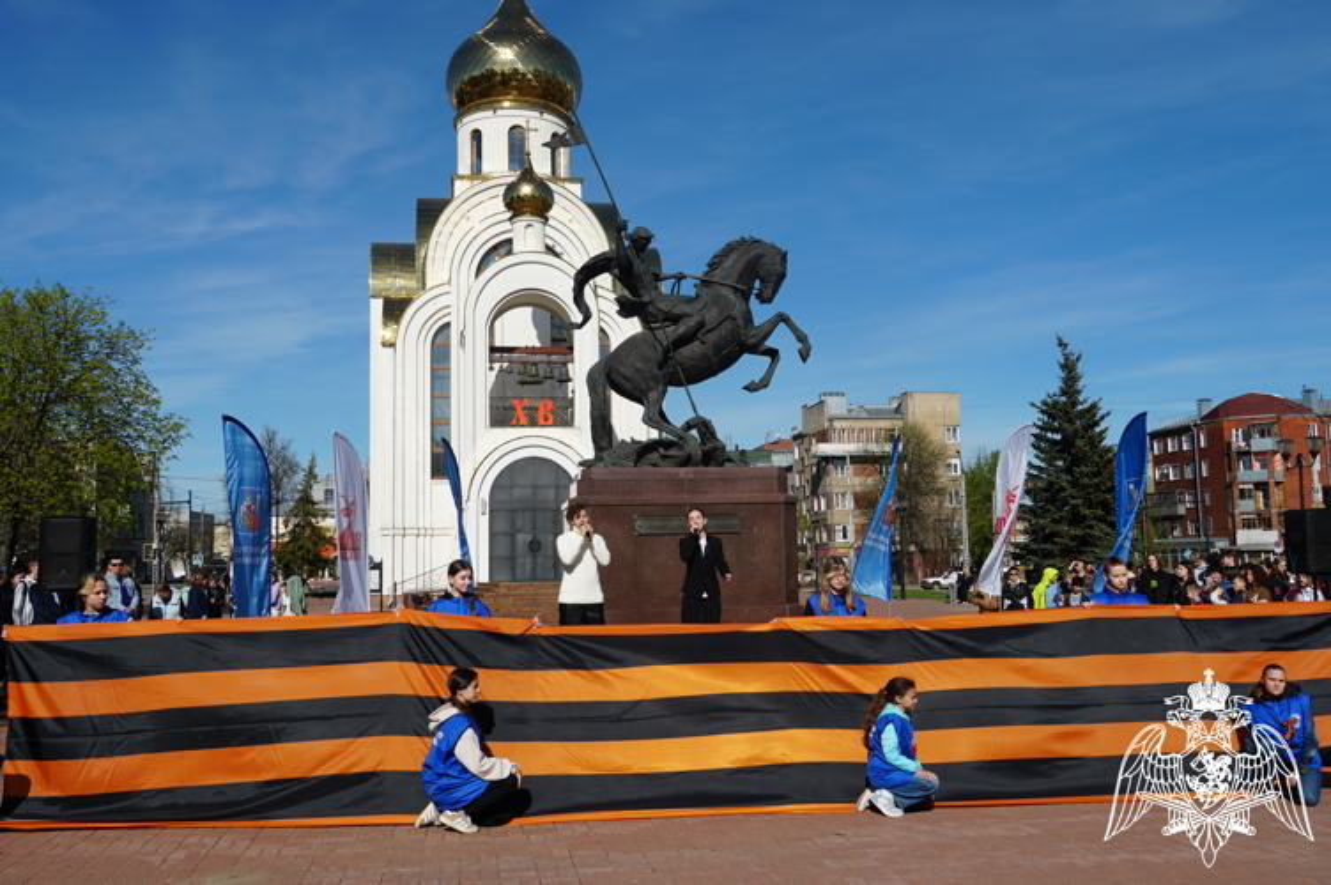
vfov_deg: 38.3
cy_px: 442
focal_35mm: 34
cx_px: 666
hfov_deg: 55.1
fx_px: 1274
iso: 100
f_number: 11
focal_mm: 23
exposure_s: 1/250
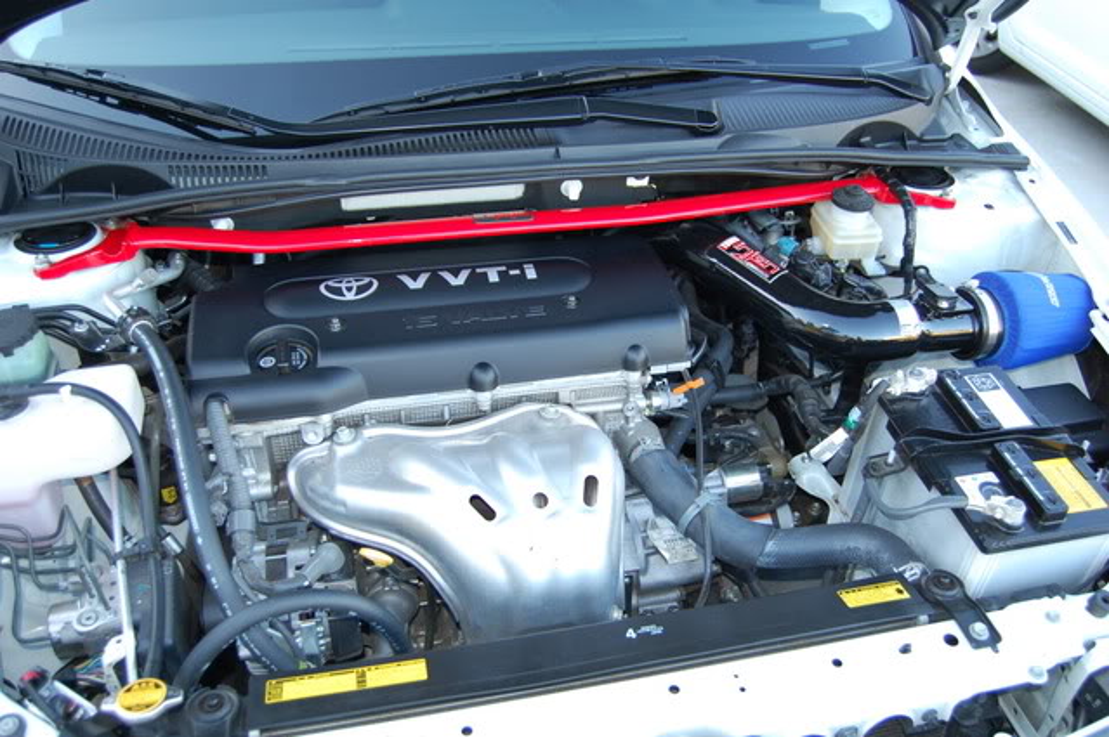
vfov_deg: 43.5
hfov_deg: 62.0
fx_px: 923
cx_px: 554
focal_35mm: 30
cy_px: 368
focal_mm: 20
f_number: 3.8
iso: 400
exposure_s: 1/60
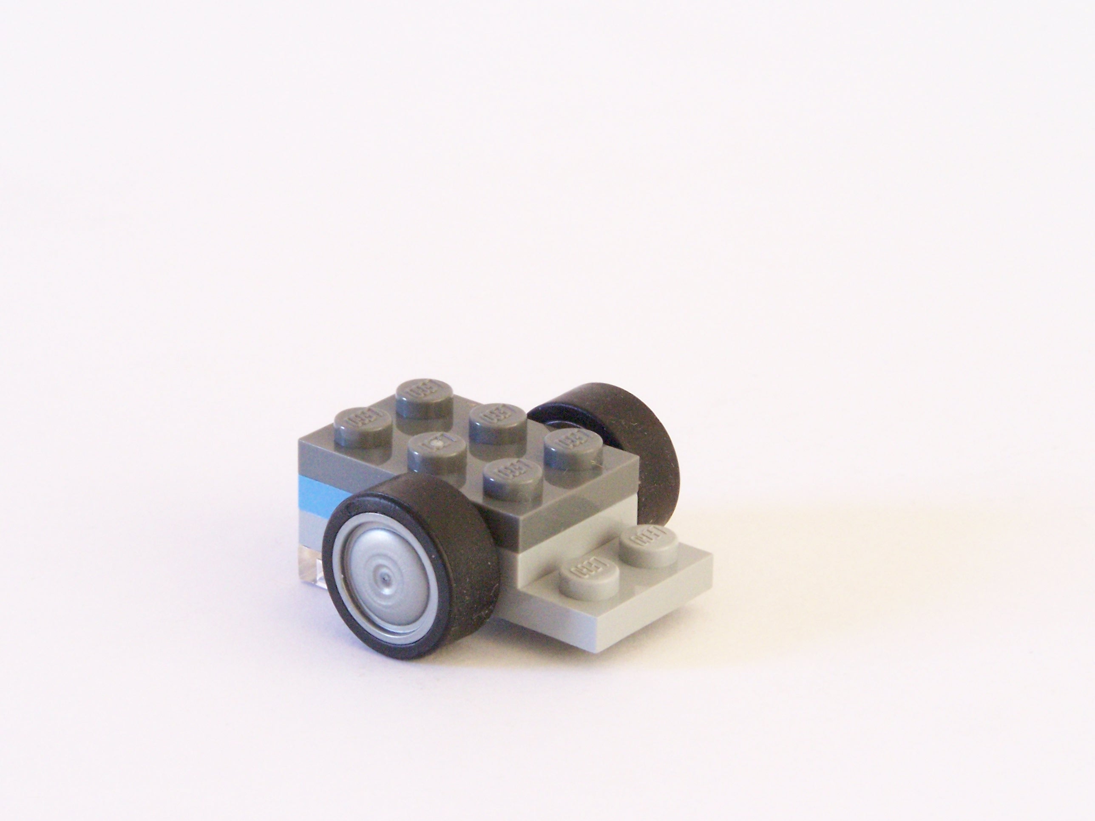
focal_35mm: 128
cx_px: 548
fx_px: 4049
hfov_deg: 15.4
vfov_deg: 11.6
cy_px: 410
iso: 400
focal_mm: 21.2
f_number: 8
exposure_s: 1/8
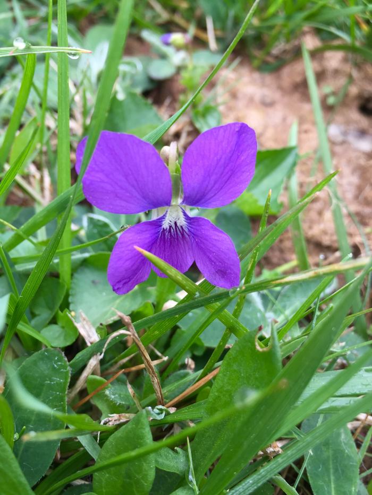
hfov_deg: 48.2
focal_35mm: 29
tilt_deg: -56.5
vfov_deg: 61.7
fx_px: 415
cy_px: 248
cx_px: 186
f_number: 2.2
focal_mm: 4.15
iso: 32
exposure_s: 1/120
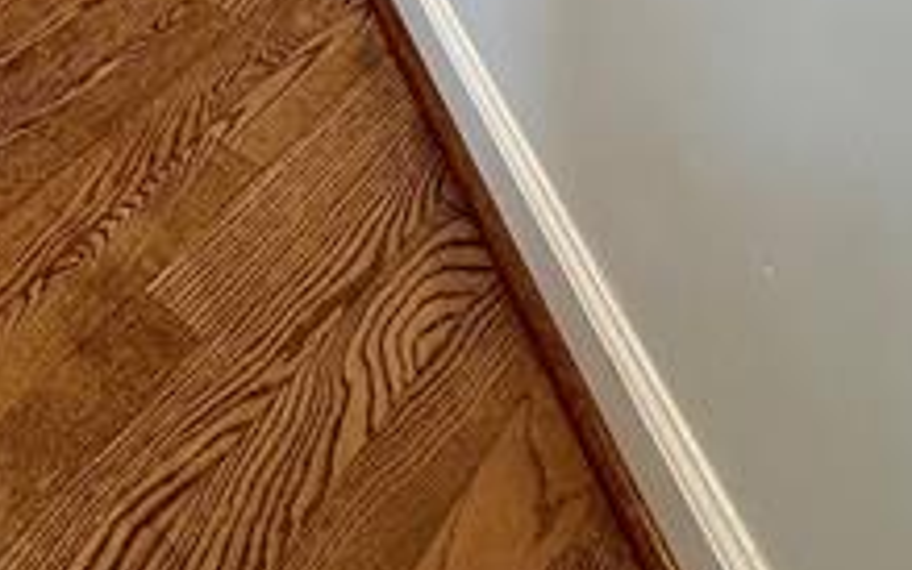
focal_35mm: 52
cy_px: -732
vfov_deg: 15.7
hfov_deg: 34.4
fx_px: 1293
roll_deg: -0.8
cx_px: -54
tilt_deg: -4.3
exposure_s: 1/60
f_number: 2.2
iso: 200
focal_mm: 2.22
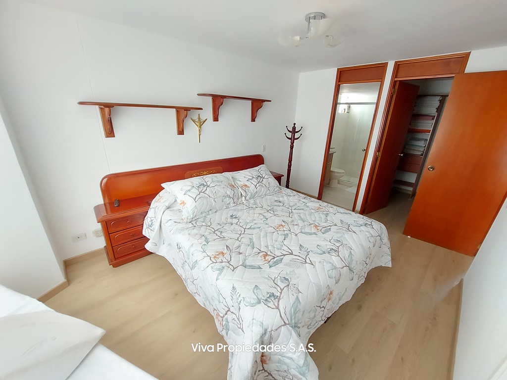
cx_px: 254
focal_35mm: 13
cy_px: 190
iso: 250
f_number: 2.2
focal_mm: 1.74
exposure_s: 1/30
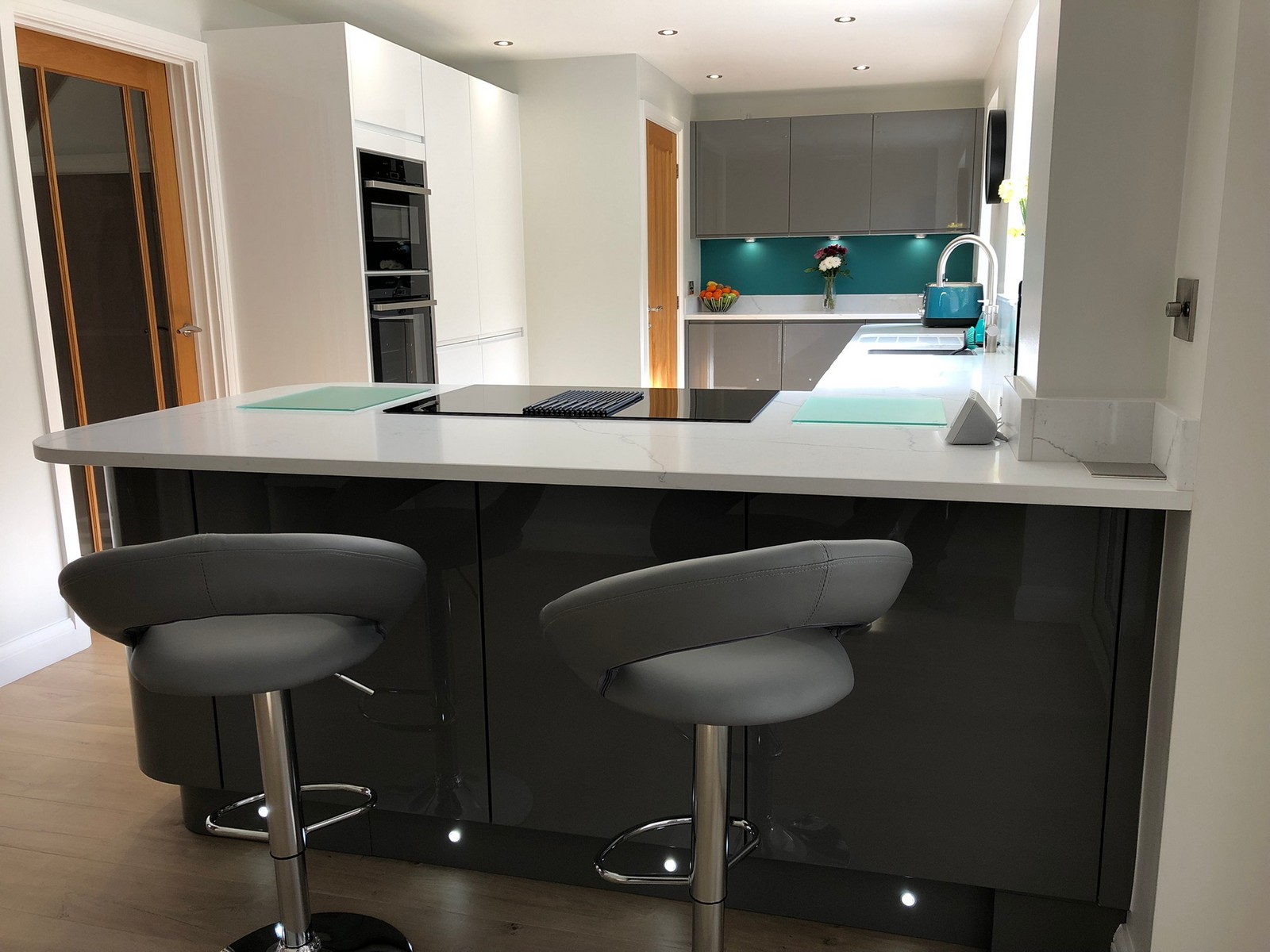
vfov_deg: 49.7
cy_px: 476
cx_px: 635
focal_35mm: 28
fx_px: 1027
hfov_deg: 63.4
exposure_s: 1/100
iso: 25
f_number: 1.8
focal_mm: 4
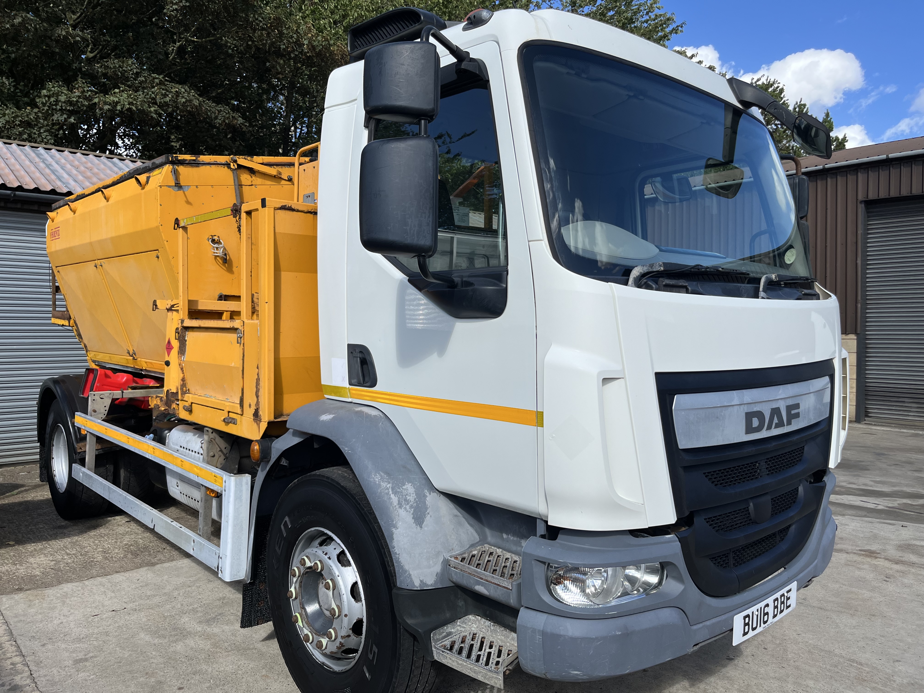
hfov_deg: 67.3
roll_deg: -0.3
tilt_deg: -0.8
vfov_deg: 53.1
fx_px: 694
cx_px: 462
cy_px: 346
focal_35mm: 26
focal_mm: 5.1
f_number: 1.6
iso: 50
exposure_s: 1/2688
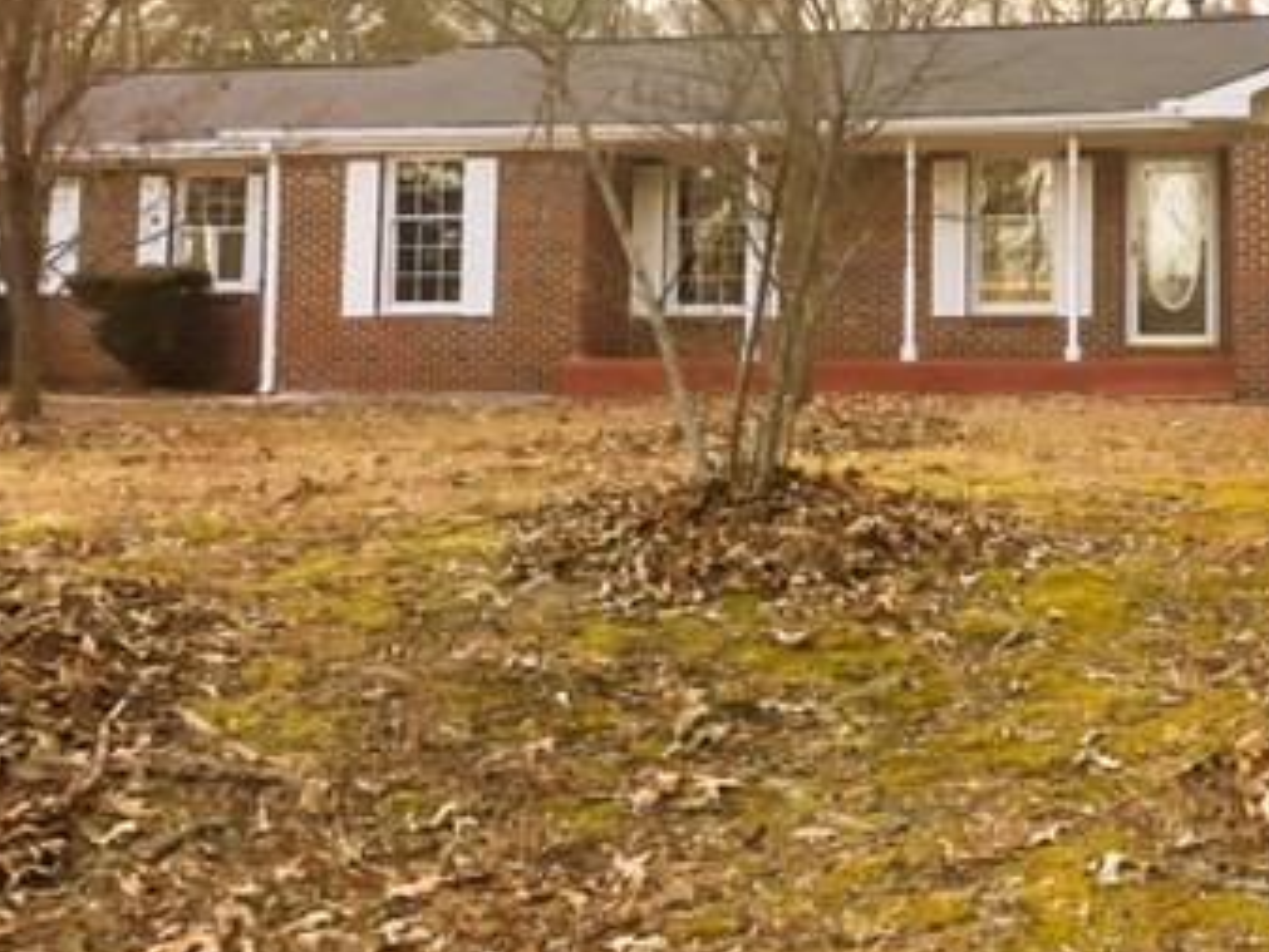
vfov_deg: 26.0
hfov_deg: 33.8
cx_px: 1024
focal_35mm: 55
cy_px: 151
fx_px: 2017
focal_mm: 4.15
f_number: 2.2
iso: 32
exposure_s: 1/527
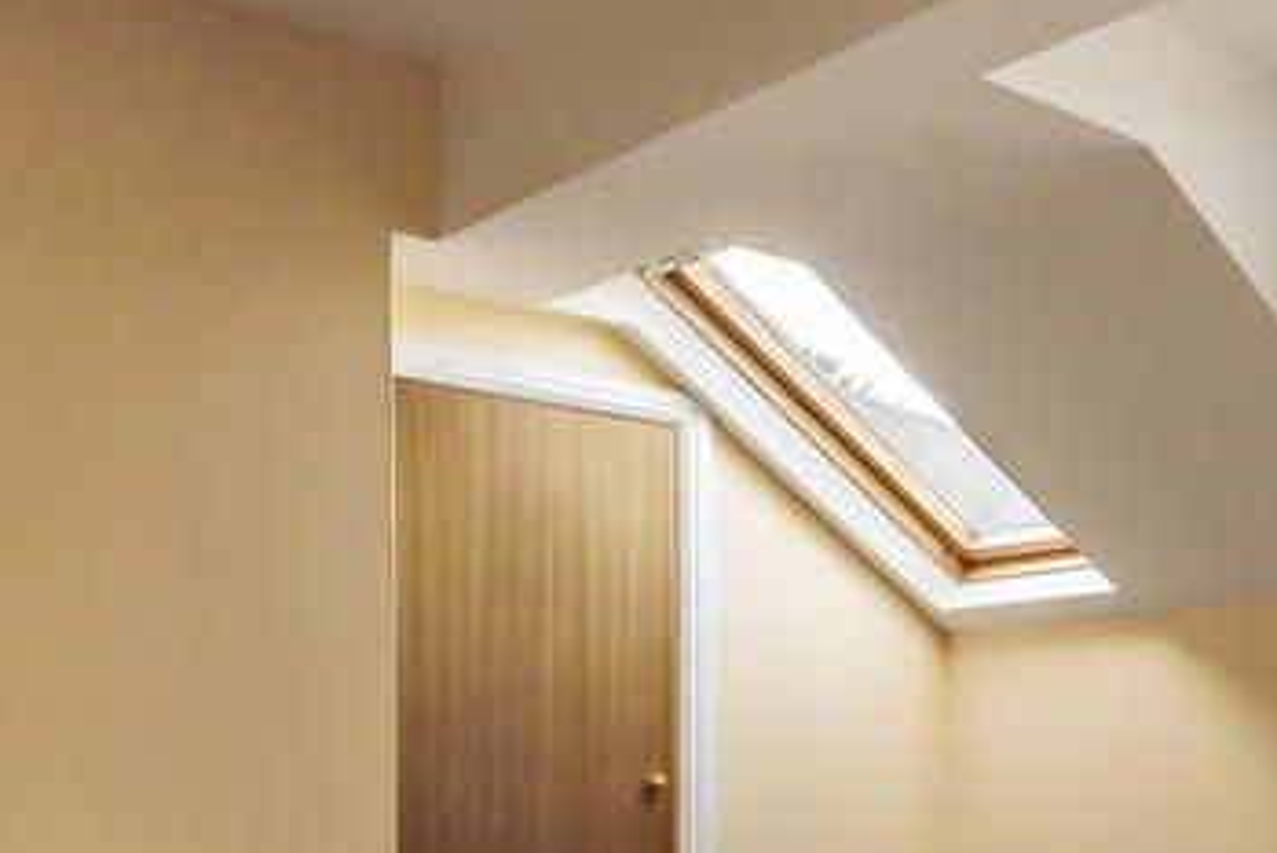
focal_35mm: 47
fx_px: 1668
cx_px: 1401
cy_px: 805
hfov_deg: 35.8
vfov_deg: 27.4
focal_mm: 16
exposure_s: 1/250
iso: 250
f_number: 8
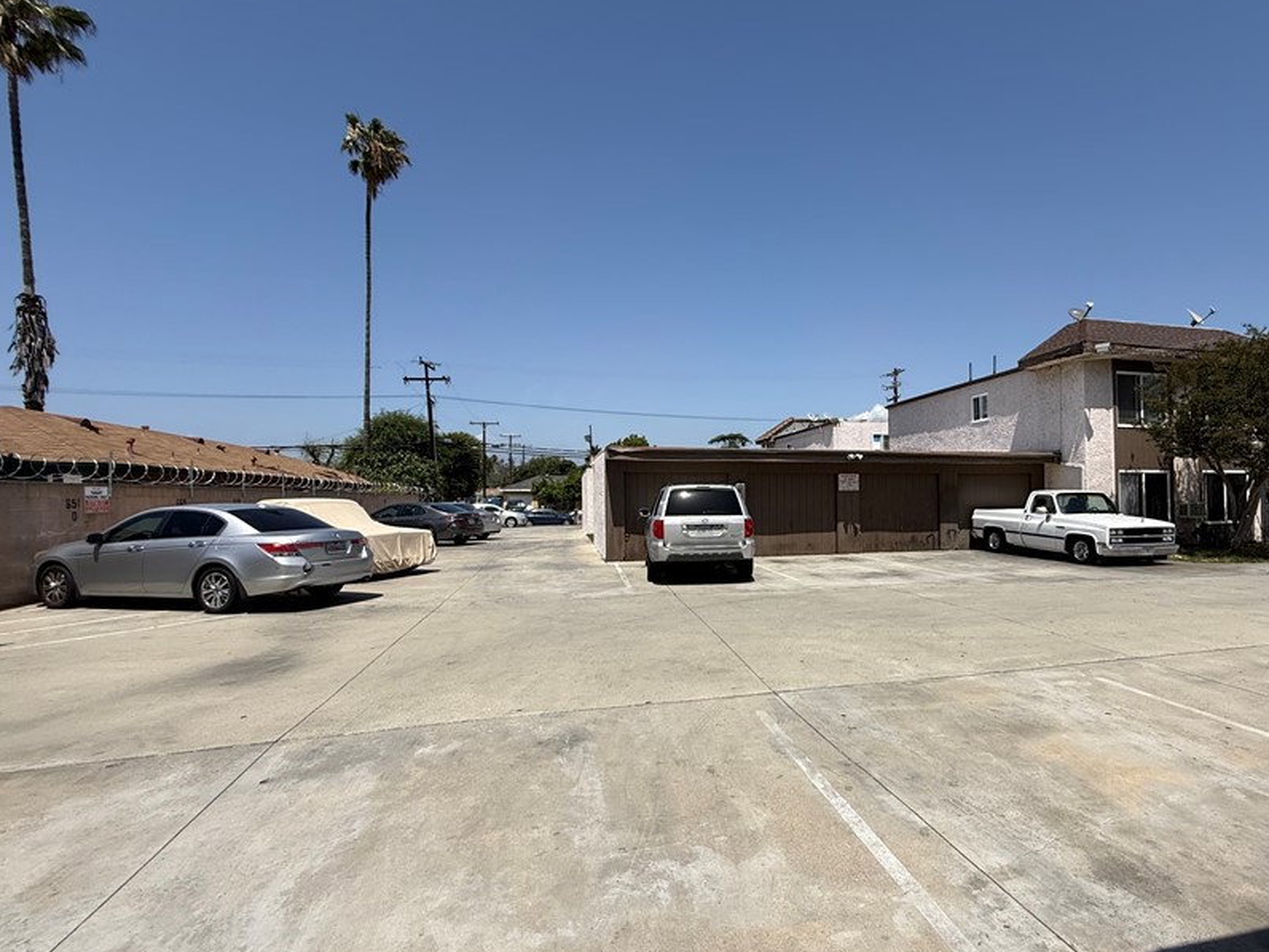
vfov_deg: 71.6
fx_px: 660
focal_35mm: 18
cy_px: 488
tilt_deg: +2.9
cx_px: 762
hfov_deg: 86.6
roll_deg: +0.4
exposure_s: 1/4149
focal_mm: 2.22
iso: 50
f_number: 2.2
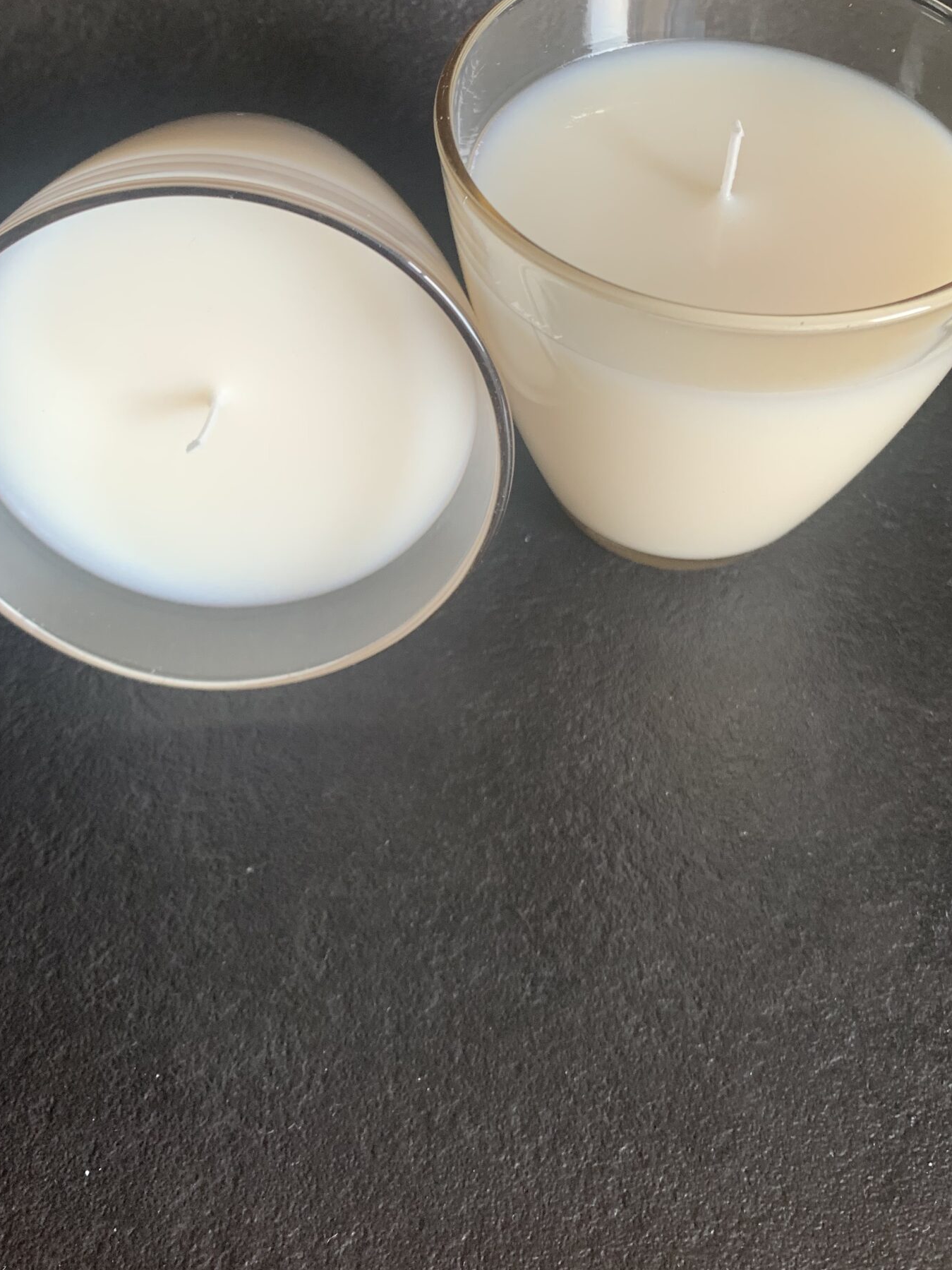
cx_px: 456
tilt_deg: -47.9
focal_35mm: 37
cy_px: 426
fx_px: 1357
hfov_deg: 38.7
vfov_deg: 49.3
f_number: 1.8
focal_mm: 4.25
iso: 100
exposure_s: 1/119
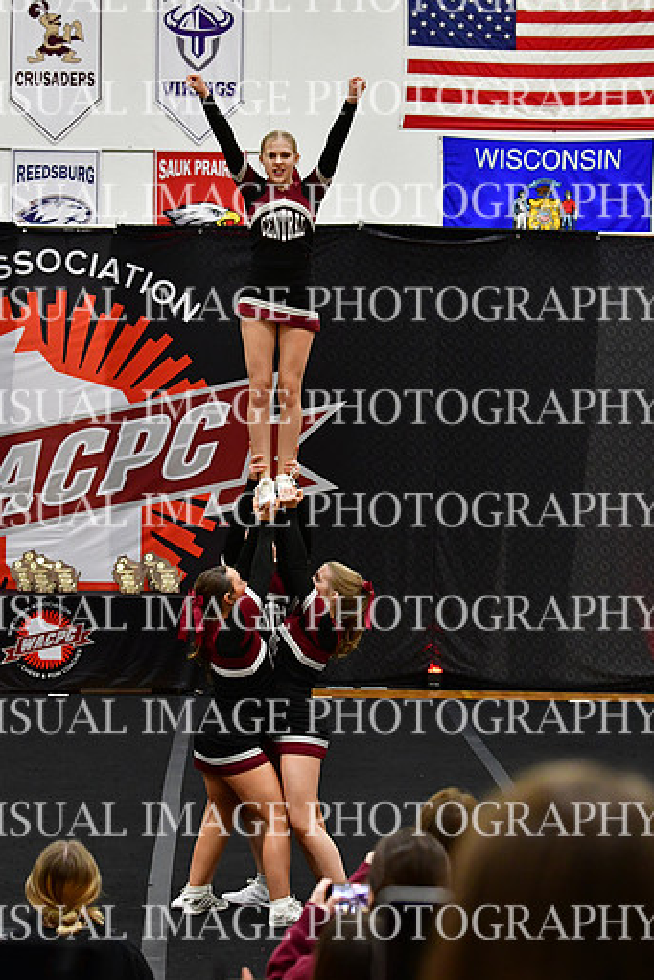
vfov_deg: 16.1
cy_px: 458
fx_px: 3458
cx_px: 292
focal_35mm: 127
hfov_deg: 10.8
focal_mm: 75
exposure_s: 1/500
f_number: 4
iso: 4000
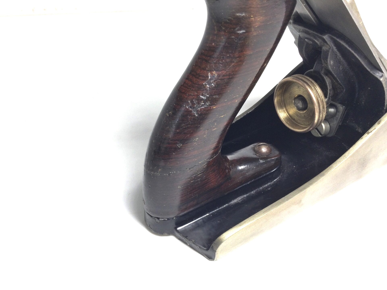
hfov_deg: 58.4
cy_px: 145
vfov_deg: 45.4
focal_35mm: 31
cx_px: 194
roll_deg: +2.9
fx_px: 347
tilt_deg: -38.3
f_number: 2.4
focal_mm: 3.3
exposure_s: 1/195
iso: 25
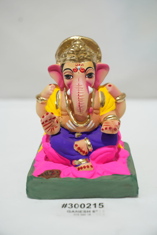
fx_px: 360
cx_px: 78
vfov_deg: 36.2
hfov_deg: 24.6
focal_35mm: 55
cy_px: 118
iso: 640
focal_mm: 55
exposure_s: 1/200
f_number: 3.5
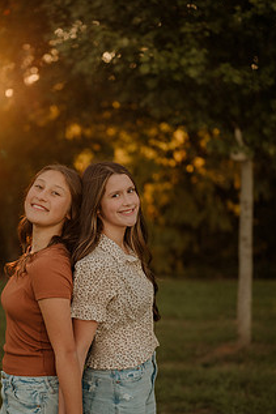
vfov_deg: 28.3
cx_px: 88
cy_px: 269
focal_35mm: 71
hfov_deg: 19.1
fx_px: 817
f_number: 2
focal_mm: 50
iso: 250
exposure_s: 1/640
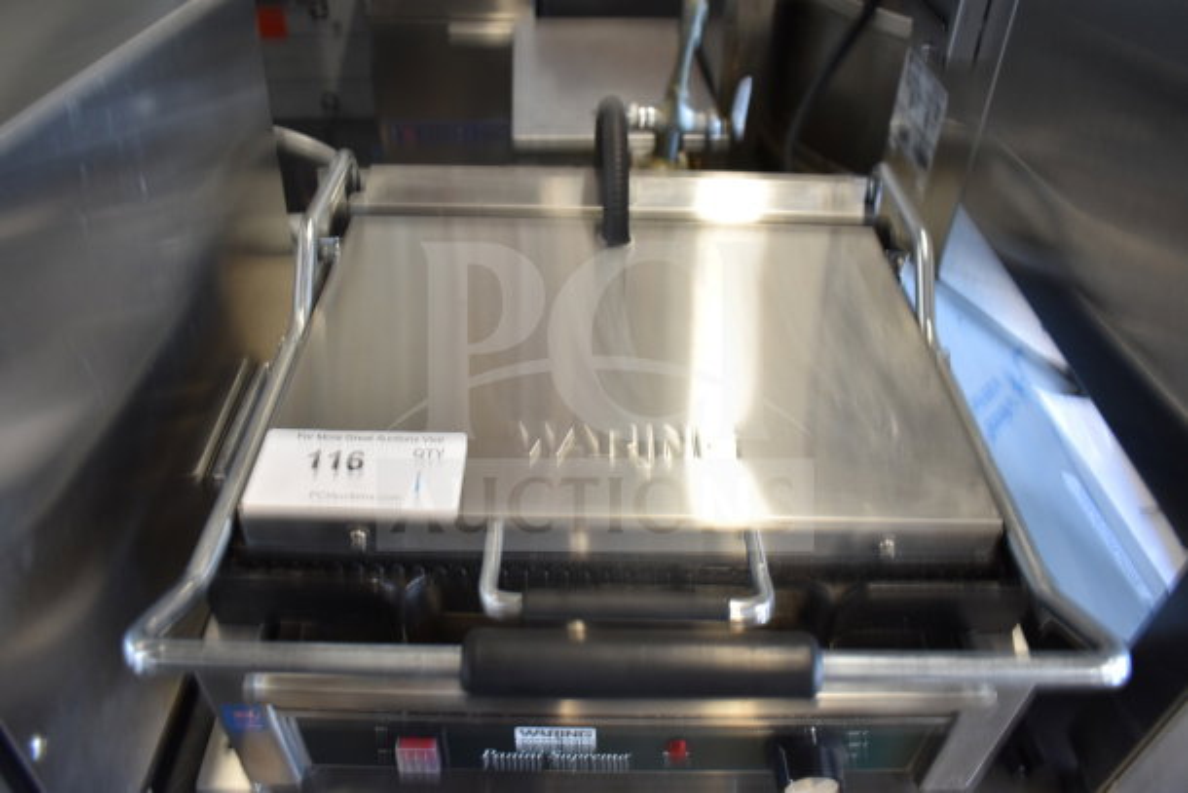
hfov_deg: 67.4
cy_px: 396
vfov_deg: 48.0
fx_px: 891
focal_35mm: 27
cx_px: 594
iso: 560
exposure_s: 1/30
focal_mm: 18
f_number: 3.5
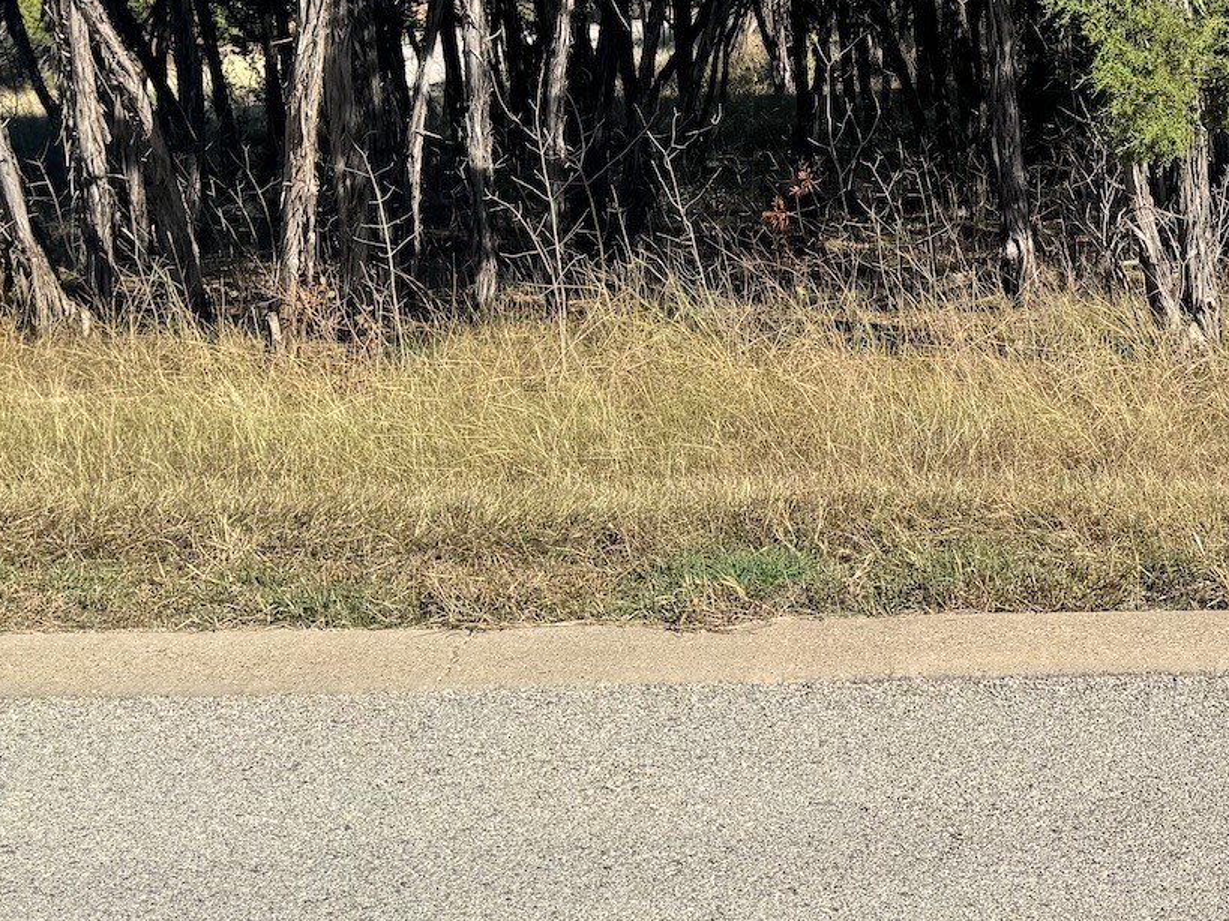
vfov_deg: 23.5
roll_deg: +4.9
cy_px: 15
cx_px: 1188
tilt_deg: -5.1
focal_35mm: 60
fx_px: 2130
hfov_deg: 30.3
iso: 80
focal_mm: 6.76
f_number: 1.78
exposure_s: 1/2174
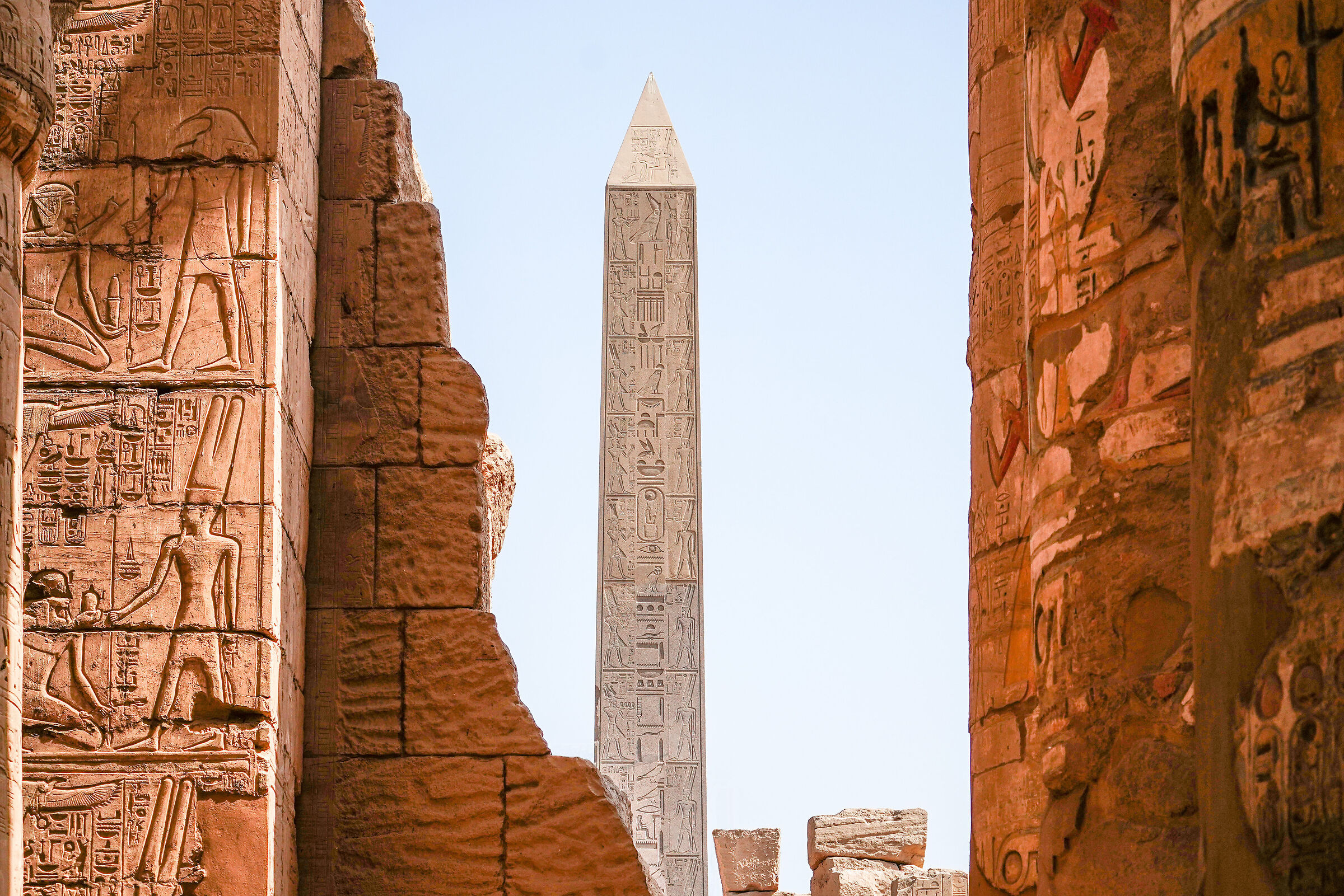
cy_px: 448
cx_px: 672
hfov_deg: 19.5
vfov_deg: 13.0
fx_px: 3920
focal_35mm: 105
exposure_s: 1/1500
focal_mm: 70
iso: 320
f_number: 6.7
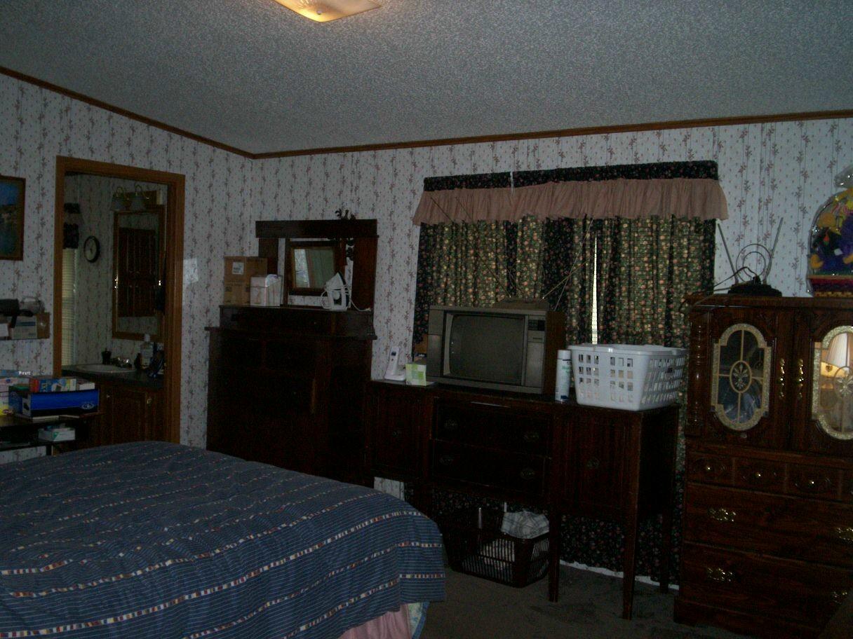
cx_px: 426
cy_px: 320
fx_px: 887
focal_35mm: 36
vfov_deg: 39.7
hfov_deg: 51.4
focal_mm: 5.9
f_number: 4.5
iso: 140
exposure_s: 1/64
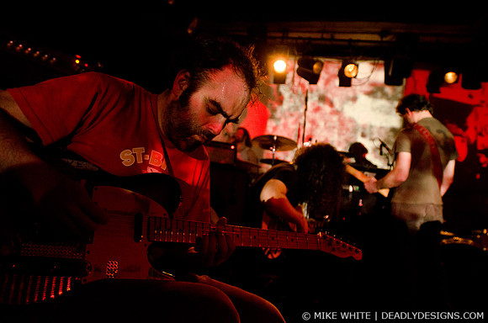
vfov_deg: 50.2
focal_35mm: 26
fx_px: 345
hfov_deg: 70.6
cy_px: 162
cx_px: 244
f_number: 2.8
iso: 2000
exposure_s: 1/30
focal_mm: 17
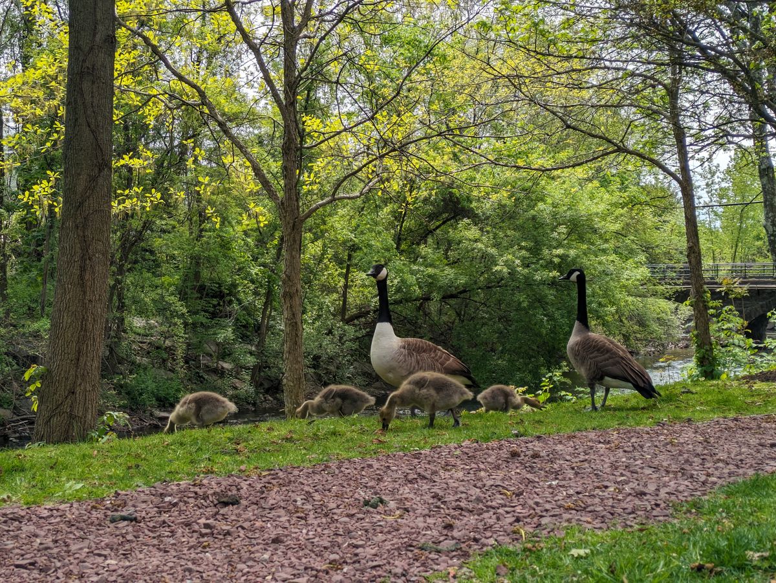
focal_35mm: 51
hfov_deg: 37.5
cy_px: 292
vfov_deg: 28.6
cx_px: 388
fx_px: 1144
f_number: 1.89
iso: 42
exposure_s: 1/1362
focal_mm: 5.43
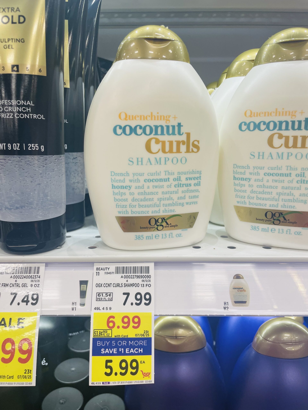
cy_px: 205
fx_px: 308
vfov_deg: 67.3
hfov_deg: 53.1
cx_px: 154
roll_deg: +1.2
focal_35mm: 26
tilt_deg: -12.8
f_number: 1.6
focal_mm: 4.2
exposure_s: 1/120
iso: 50
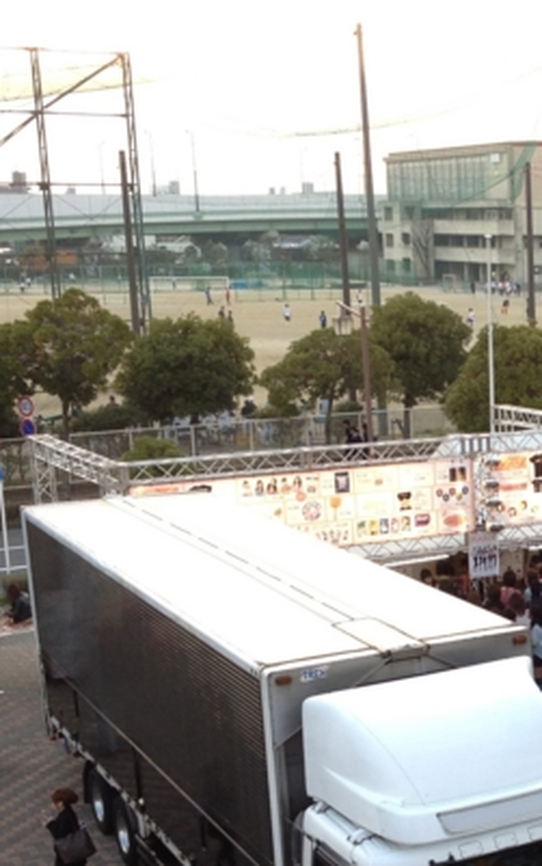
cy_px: 626
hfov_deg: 16.8
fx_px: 1747
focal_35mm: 74
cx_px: 672
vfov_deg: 27.5
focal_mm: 4.28
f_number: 2.4
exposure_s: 1/120
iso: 64
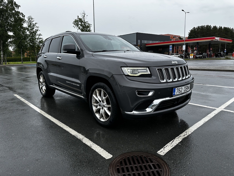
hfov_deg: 71.6
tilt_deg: -8.8
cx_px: 117
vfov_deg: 56.8
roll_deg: +1.8
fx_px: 162
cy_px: 88
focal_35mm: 24
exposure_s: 1/1183
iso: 80
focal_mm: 6.86
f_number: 1.78
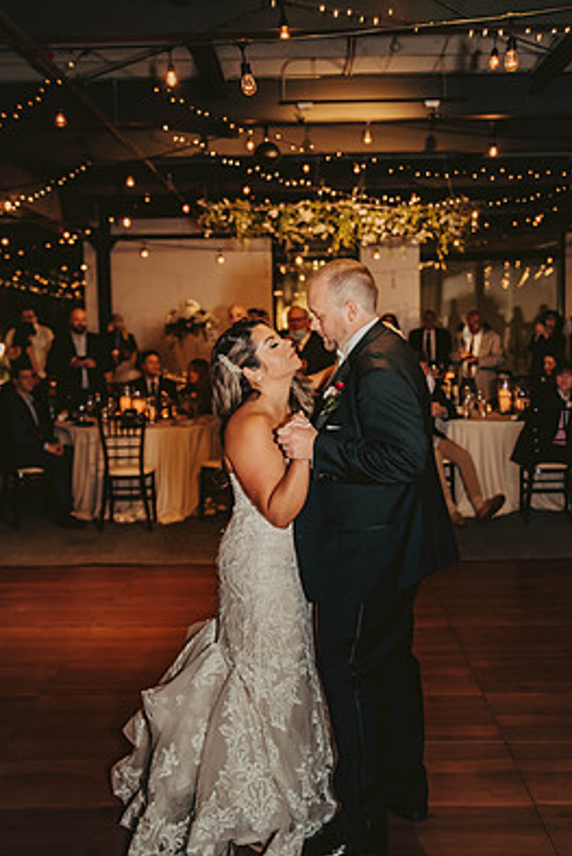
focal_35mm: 40
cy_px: 402
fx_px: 952
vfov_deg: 48.4
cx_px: 309
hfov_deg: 33.4
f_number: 3.2
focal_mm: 35
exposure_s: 1/100
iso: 1250
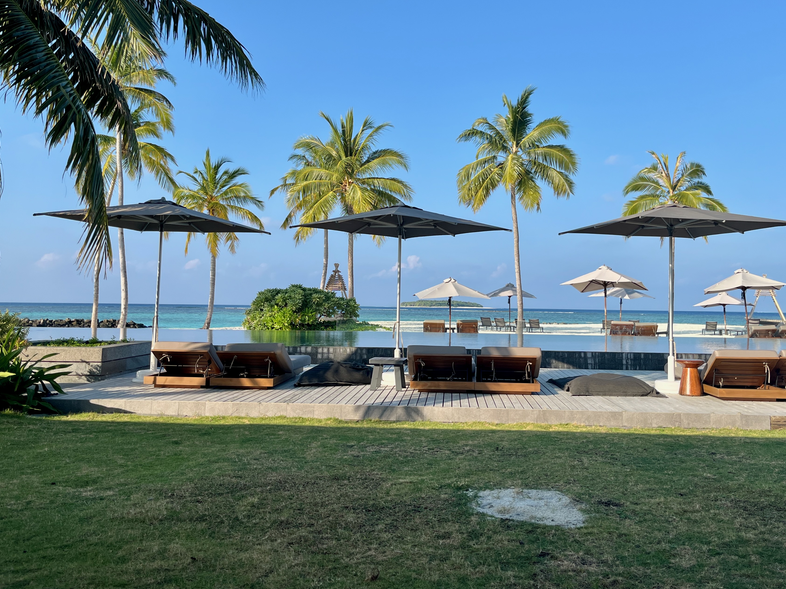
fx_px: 681
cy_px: 251
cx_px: 416
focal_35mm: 30
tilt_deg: +1.8
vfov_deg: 46.6
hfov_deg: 59.9
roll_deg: +1.5
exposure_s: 1/2755
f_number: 1.6
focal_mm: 5.1
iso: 50
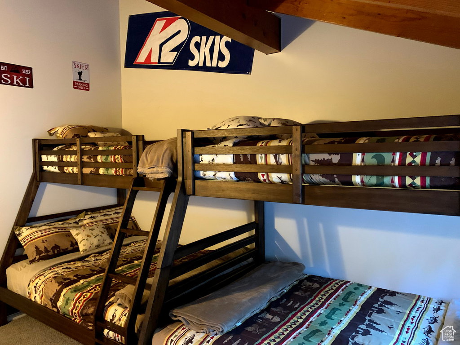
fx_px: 346
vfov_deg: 53.1
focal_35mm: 26
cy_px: 172
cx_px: 230
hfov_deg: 67.3
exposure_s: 1/24
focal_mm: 4.25
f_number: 1.8
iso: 640
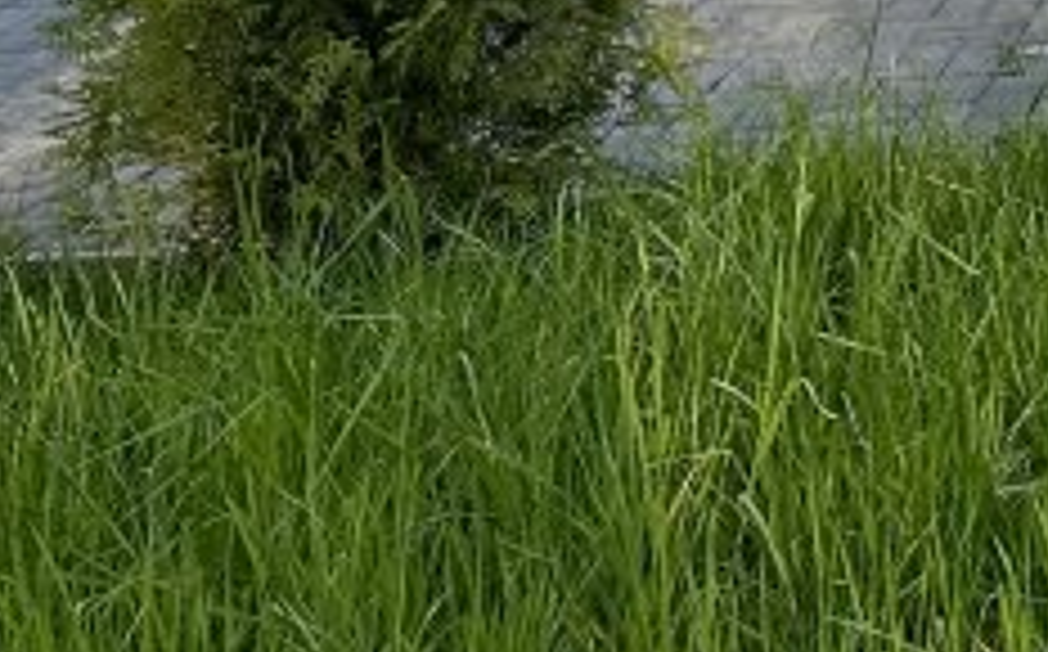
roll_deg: +0.1
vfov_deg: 10.4
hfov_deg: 15.4
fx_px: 3195
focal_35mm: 112
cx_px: 2006
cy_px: -769
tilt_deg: -0.5
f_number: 1.78
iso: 80
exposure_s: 1/1495
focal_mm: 6.86
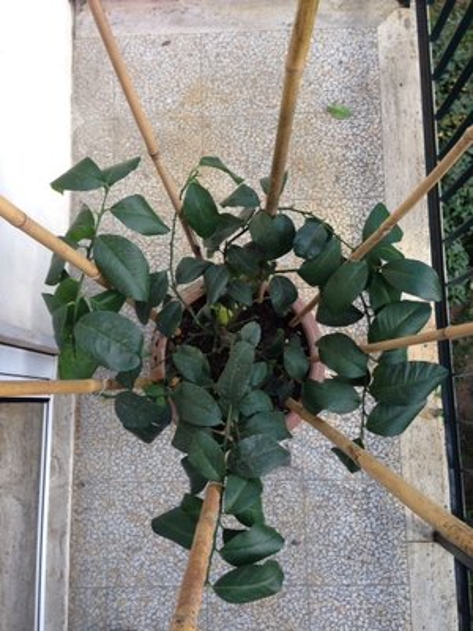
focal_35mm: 33
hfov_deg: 42.9
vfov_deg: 55.4
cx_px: 236
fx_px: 601
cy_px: 316
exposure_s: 1/120
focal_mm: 4.13
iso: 80
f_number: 2.4
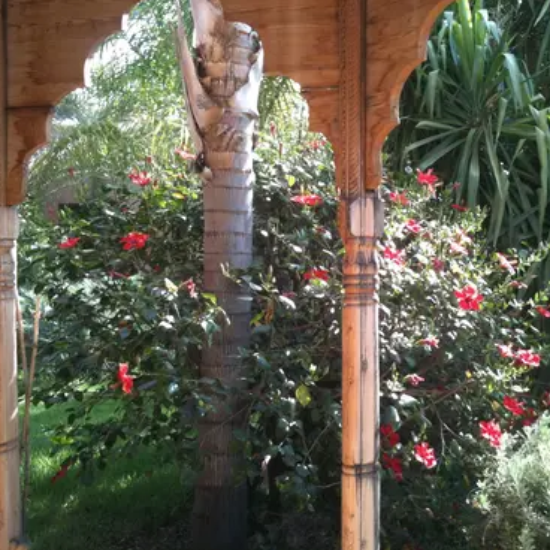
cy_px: 279
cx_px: 369
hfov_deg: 39.5
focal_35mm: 42
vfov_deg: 40.0
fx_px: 755
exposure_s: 1/120
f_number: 2.8
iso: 64
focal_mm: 3.85
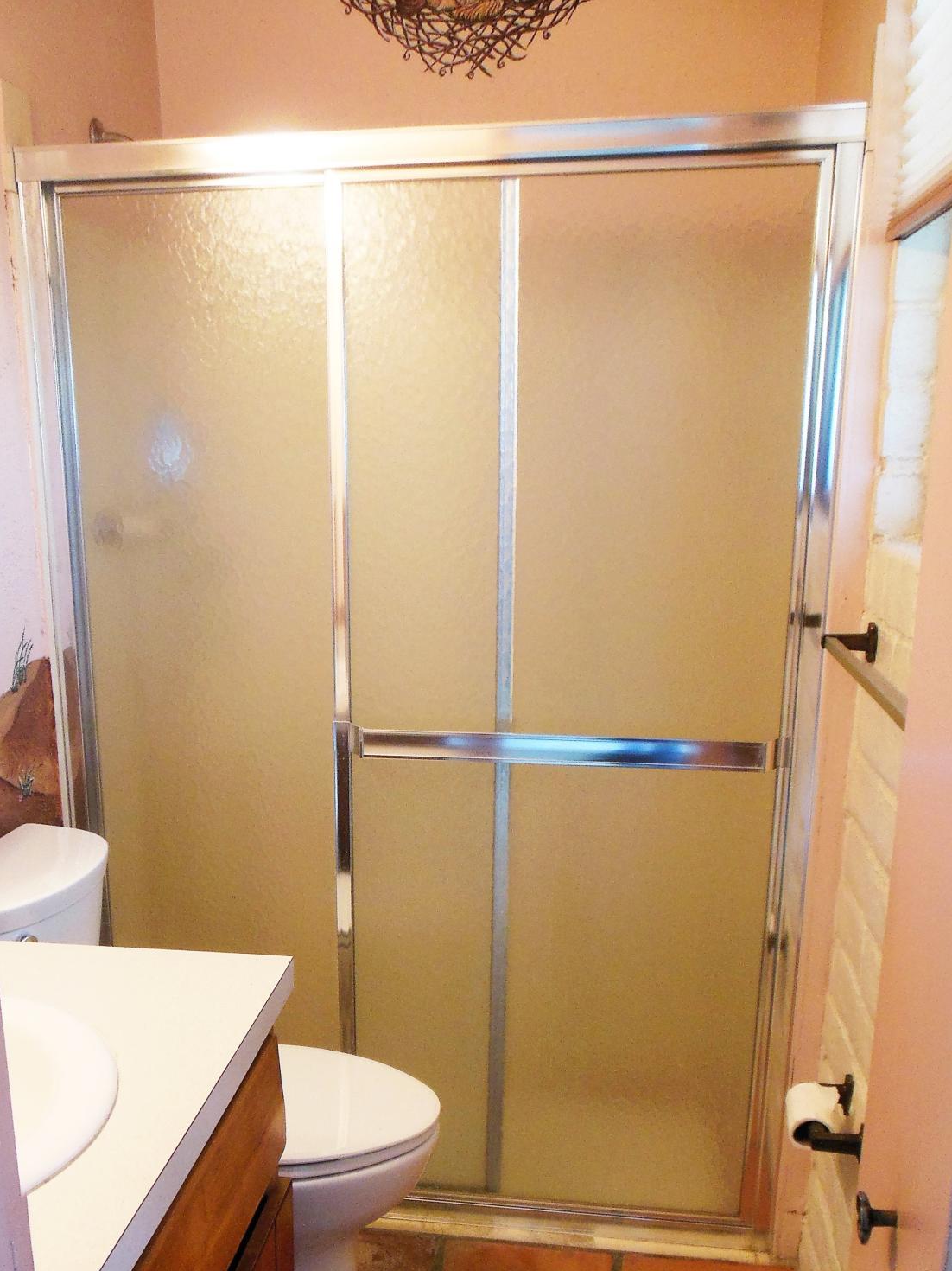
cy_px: 849
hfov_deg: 41.7
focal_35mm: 34
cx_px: 398
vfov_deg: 52.9
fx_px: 1247
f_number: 3.2
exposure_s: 1/30
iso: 250
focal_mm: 4.5
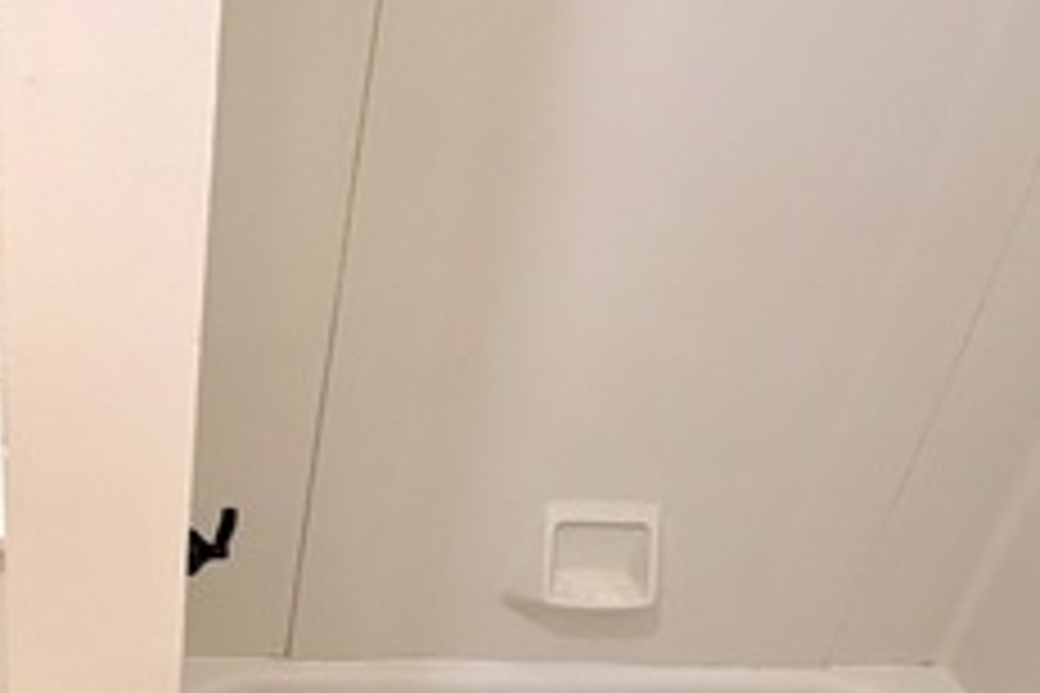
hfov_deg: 43.1
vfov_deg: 31.7
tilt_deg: -29.7
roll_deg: -2.1
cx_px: 137
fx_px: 1213
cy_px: 436
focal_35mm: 42
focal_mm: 2.22
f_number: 2.2
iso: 250
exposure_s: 1/60
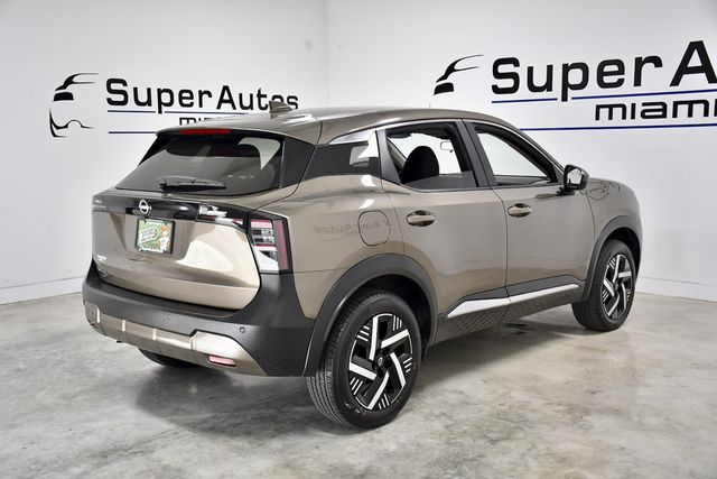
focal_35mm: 39
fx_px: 777
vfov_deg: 34.2
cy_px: 240
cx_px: 358
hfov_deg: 49.5
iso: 1250
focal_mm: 26
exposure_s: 1/400
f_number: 4
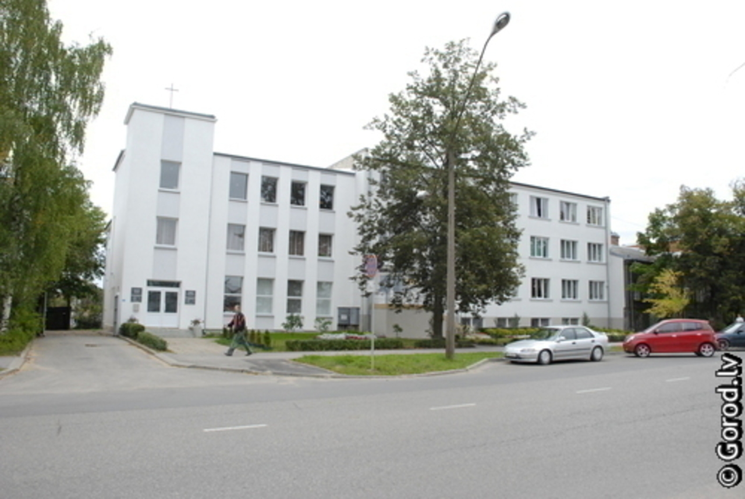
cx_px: 372
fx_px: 560
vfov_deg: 48.1
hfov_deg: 67.3
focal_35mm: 27
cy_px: 250
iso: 800
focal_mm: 18
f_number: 8
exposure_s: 1/180
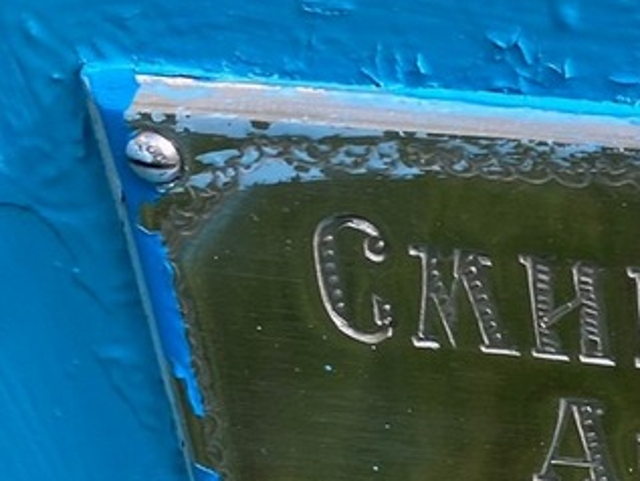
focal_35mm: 84
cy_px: 558
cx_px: 935
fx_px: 1554
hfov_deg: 20.3
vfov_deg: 16.9
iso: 50
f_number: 1.8
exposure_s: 1/122
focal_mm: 4.25
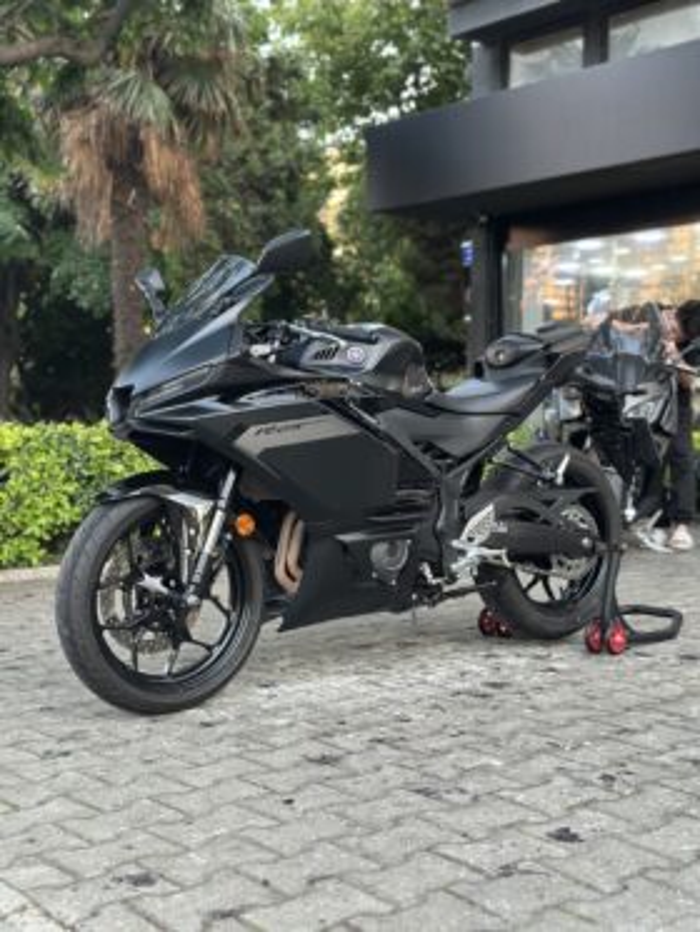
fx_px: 1293
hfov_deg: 30.3
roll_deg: +0.2
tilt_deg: -1.6
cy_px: 466
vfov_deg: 39.6
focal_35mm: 48
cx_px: 350
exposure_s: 1/60
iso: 160
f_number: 1.78
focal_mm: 6.86
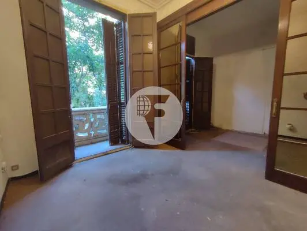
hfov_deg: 94.4
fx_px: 142
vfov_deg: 78.2
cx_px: 154
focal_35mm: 16
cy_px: 116
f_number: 2.2
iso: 258
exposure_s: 1/33
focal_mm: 1.65
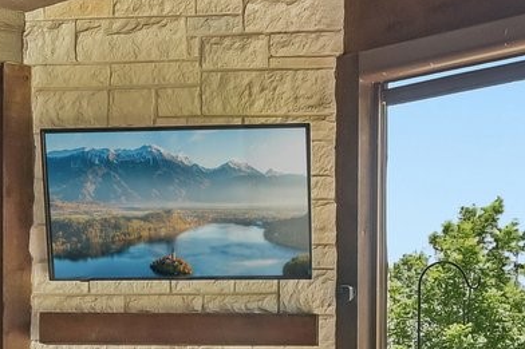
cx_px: 183
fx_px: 1408
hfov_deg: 21.1
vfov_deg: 14.0
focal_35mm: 97
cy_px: 331
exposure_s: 1/80
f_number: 8
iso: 400
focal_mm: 18.5
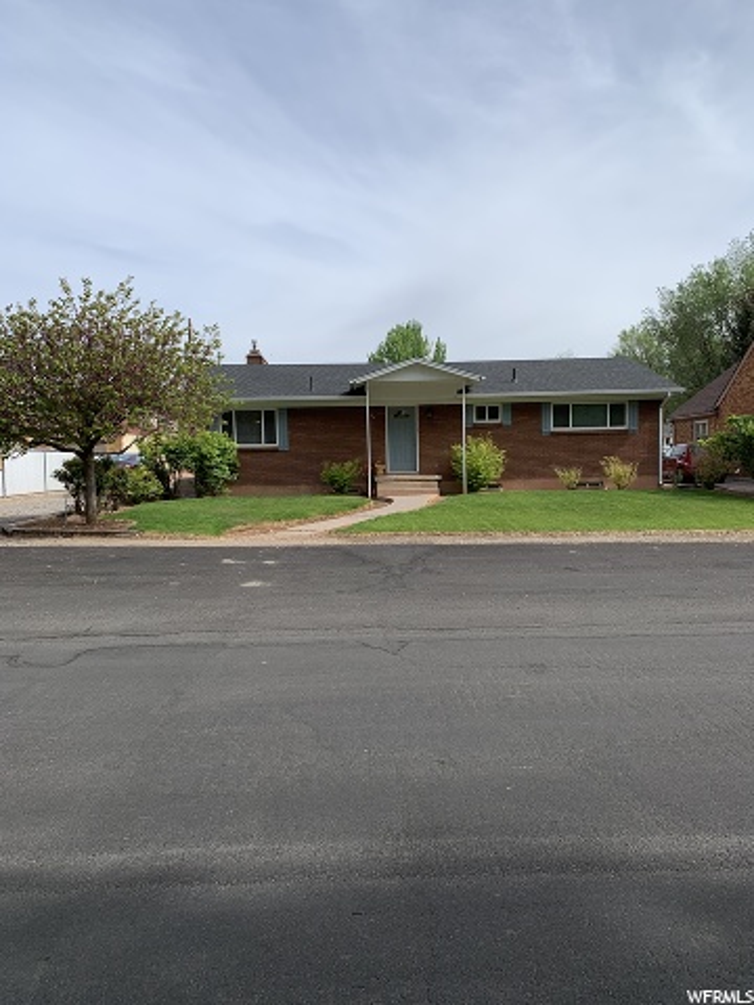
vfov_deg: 67.3
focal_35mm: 26
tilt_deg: -3.5
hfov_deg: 53.1
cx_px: 377
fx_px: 755
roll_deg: +2.4
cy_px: 502
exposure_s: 1/2364
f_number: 1.8
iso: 25
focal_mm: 4.25
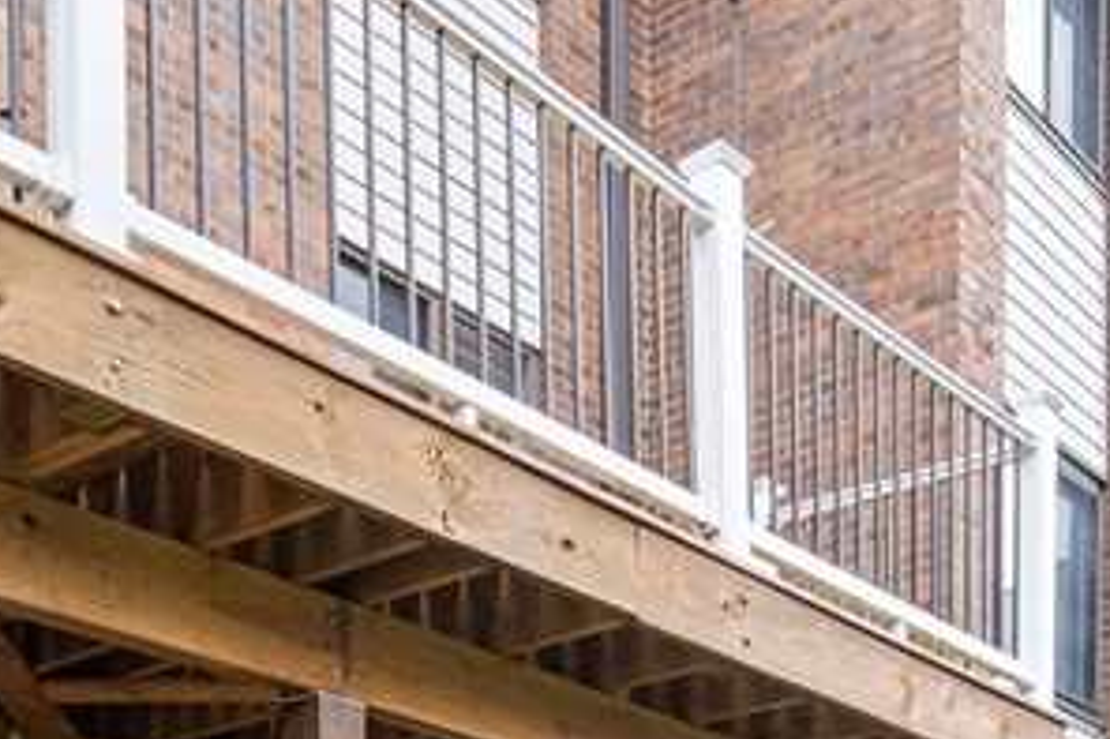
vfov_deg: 20.0
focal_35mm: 55
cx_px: 626
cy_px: 1208
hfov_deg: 36.2
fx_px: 1695
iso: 400
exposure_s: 1/40
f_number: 8
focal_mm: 10
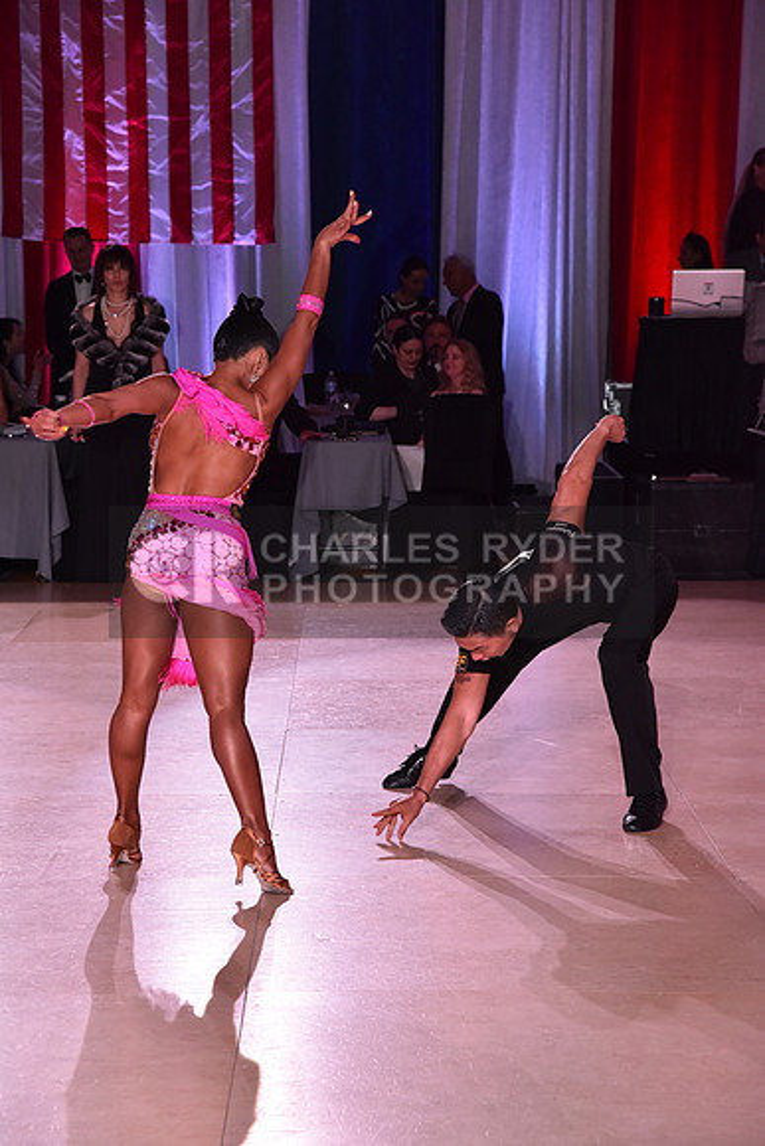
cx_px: 382
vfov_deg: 22.1
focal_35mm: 92
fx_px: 2931
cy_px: 573
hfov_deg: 14.9
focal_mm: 92
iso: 2500
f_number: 8
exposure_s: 1/320
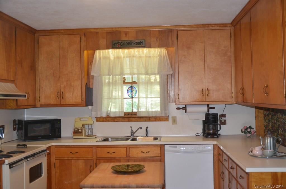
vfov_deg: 31.7
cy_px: 94
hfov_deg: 46.5
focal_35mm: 42
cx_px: 143
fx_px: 333
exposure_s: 1/60
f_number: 4
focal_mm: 28
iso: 800
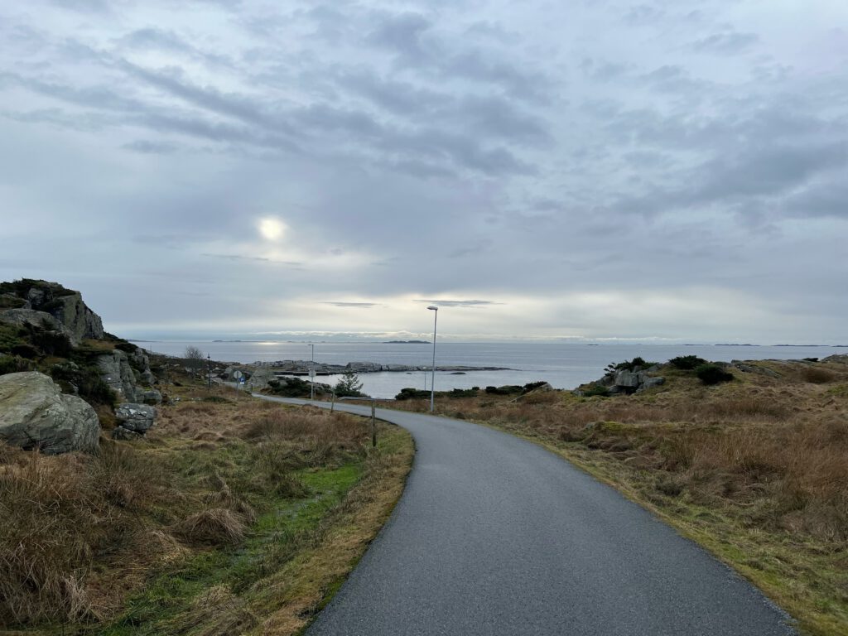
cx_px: 424
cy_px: 318
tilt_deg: +1.1
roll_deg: -0.2
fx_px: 637
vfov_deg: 53.1
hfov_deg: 67.3
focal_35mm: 26
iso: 50
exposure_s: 1/1488
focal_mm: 5.7
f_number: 1.5
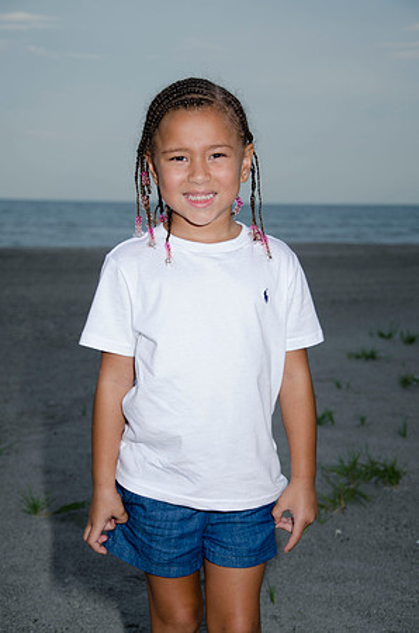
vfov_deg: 27.0
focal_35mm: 75
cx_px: 210
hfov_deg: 18.1
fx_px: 1315
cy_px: 316
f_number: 5.6
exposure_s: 1/250
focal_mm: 50
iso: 100
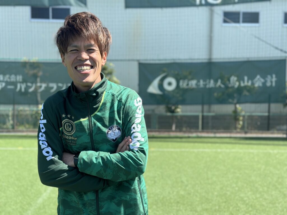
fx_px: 398
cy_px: 108
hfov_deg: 39.7
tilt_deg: -2.9
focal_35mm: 48
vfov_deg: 30.3
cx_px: 144
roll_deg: +0.6
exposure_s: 1/2114
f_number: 1.78
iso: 80
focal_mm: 6.86
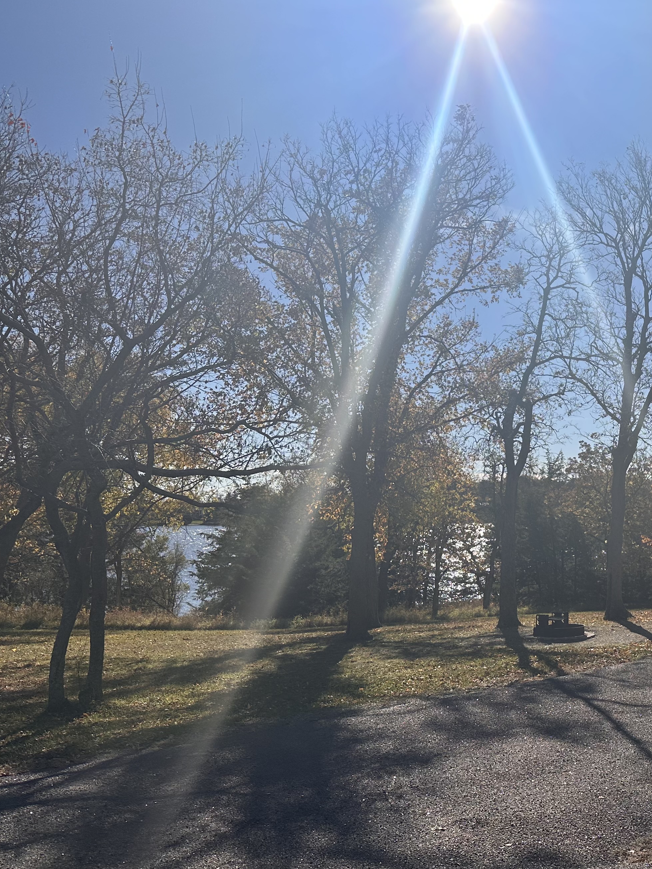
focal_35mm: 37
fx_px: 929
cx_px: 649
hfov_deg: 35.1
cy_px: 432
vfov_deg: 50.1
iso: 80
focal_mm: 6.86
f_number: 1.78
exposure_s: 1/9709
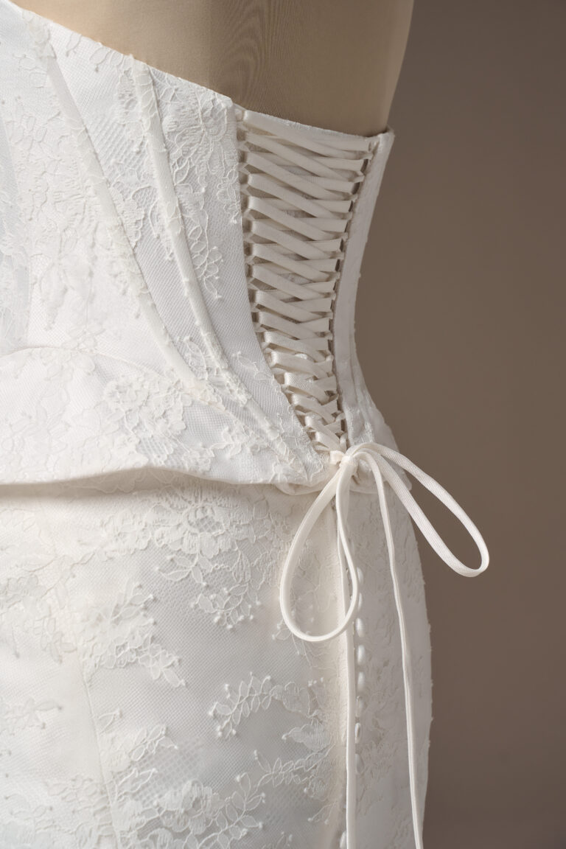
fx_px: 1769
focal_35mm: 75
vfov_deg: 27.0
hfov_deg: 18.2
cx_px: 283
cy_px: 424
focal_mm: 75
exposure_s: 1/200
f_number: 8
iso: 250
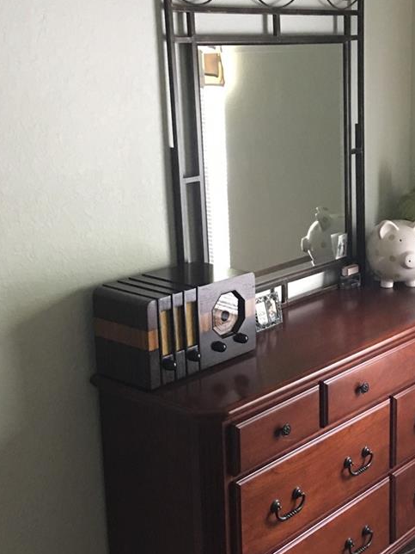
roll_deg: +1.2
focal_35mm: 54
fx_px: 863
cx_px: 271
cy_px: 276
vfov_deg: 35.5
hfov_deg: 26.9
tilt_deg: -13.5
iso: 100
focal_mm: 4.15
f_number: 2.2
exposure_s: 1/10
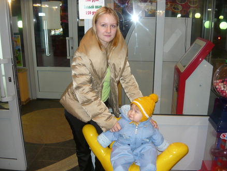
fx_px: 223
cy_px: 87
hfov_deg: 53.9
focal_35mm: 34
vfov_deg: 41.8
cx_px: 116
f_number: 2.8
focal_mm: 5.5
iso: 160
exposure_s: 1/30
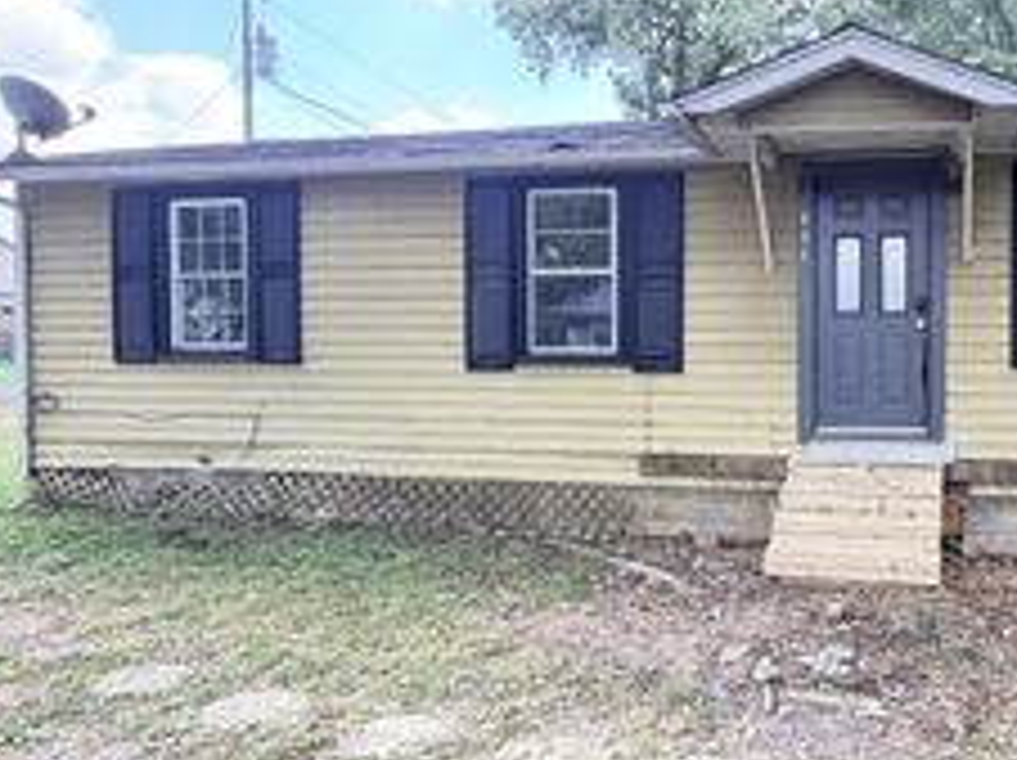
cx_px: 774
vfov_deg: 45.4
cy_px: 389
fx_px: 910
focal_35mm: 31
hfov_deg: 55.3
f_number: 2.2
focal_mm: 2.22
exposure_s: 1/121
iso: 125
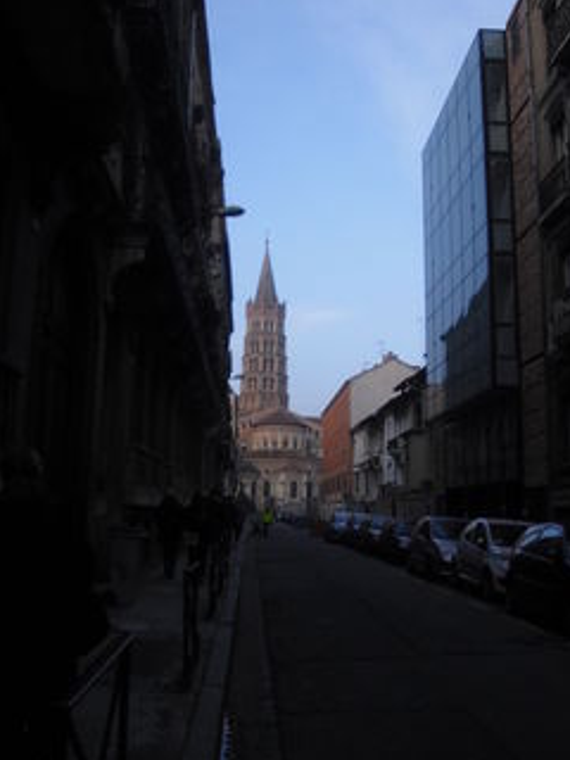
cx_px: 273
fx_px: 768
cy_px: 390
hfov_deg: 40.7
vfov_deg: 52.6
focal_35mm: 35
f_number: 2.6
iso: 64
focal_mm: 4.65
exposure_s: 1/400
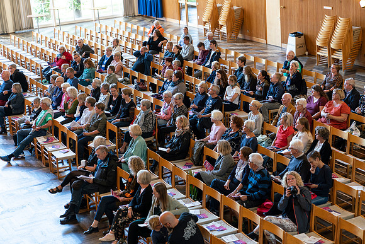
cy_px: 122
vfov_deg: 19.5
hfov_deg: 28.8
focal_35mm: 70
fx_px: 710
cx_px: 182
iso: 1250
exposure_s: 1/160
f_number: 2.8
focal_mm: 70
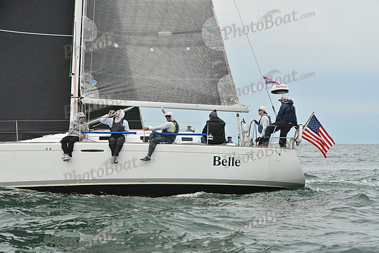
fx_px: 1032
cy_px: 126
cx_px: 190
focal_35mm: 98
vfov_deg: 14.0
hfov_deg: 20.8
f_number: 9
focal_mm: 98
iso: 320
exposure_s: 1/1250
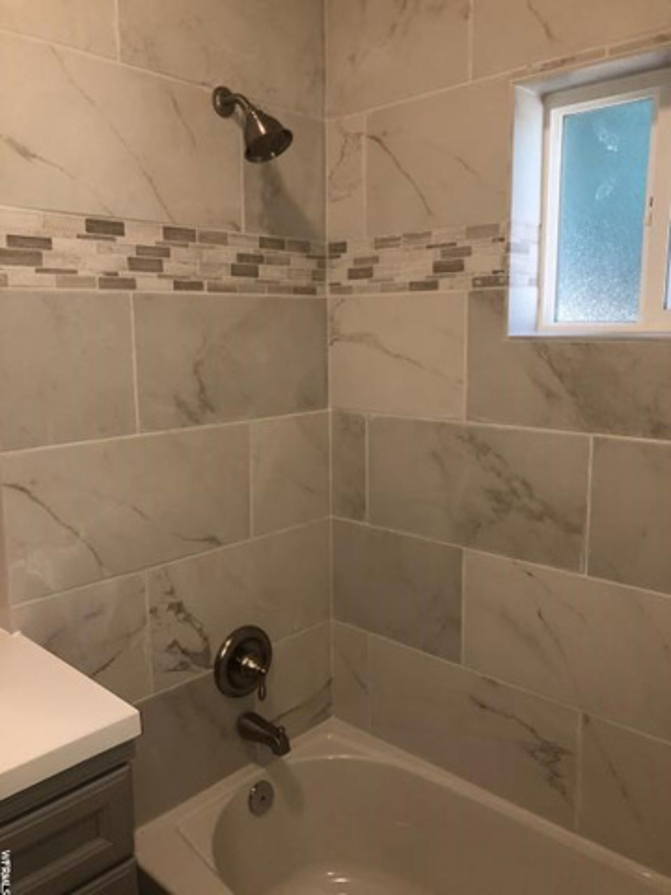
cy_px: 448
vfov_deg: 63.4
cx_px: 336
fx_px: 724
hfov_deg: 49.7
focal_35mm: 28
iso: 64
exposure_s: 1/60
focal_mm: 3.99
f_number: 1.8
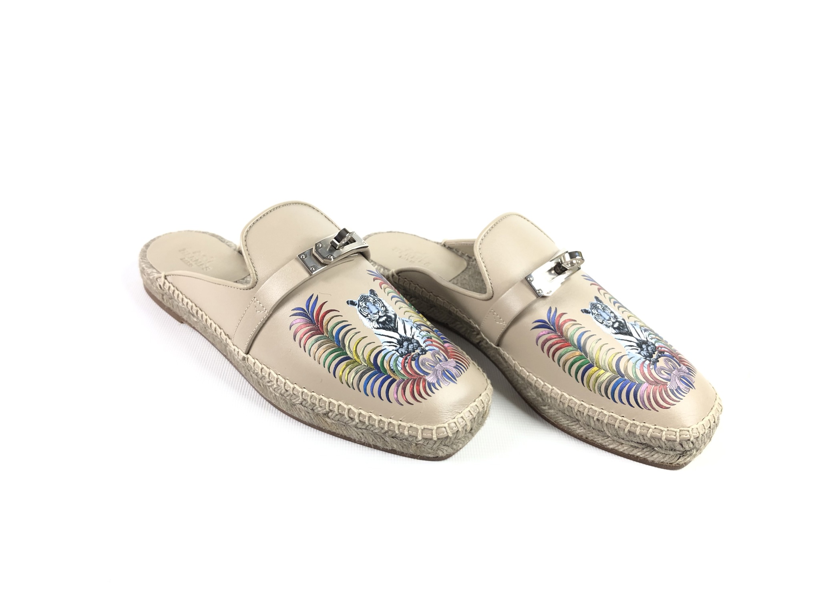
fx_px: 663
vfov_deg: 49.7
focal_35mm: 28
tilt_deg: -35.7
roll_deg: -5.3
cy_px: 308
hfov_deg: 63.4
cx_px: 410
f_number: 1.8
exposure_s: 1/100
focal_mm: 3.99
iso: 32
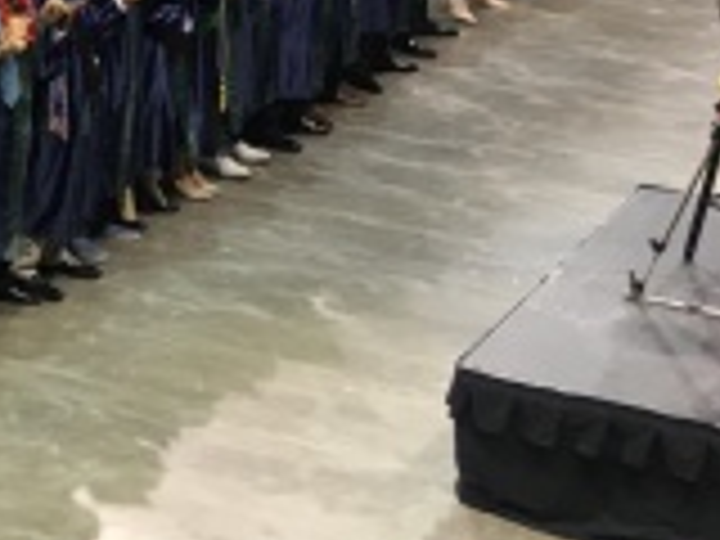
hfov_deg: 14.6
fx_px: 2413
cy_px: -184
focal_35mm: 116
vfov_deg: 12.3
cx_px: -621
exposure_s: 1/30
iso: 80
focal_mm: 4.15
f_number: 2.2
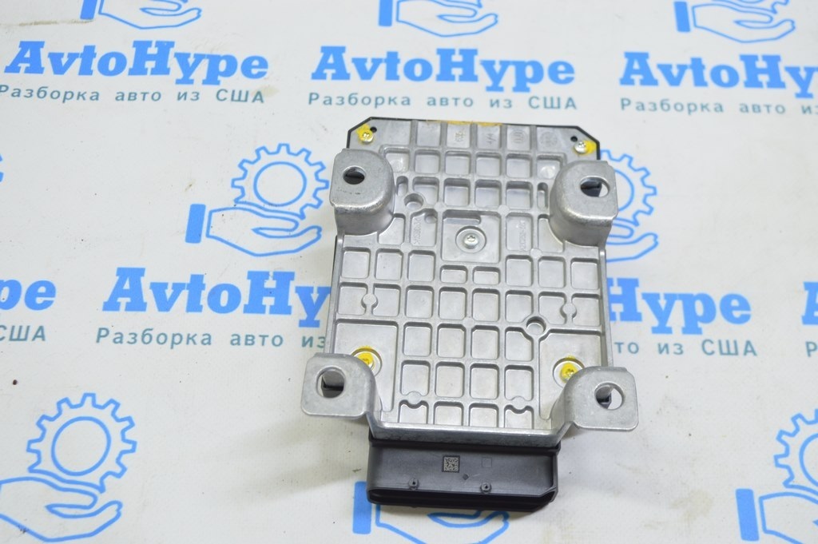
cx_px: 409
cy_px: 272
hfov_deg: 45.0
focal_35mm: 44
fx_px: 988
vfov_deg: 30.8
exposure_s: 1/20
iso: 400
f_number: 5.6
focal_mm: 29
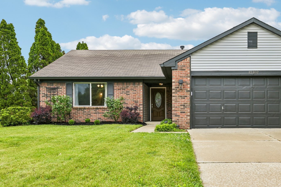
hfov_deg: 56.1
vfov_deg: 39.8
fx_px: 258
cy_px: 113
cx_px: 186
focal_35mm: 33
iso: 100
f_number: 8
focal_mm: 22
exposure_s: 1/100
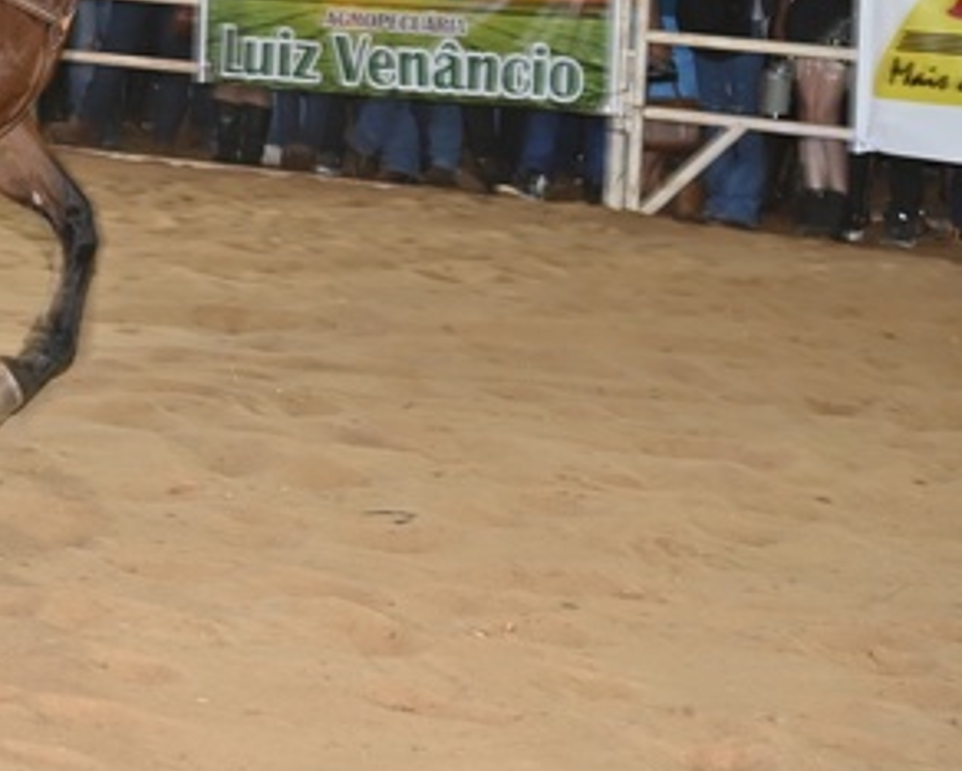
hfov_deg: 14.4
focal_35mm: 130
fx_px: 3704
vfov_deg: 11.6
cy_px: -186
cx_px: -165
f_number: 4
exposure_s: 1/60
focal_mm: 45
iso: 900
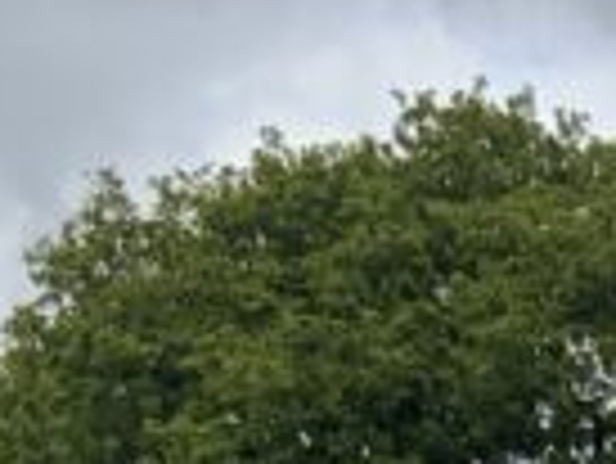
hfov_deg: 8.9
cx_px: 917
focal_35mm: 216
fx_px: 3847
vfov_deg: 6.1
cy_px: 1667
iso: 16
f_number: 1.8
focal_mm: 3
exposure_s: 1/683
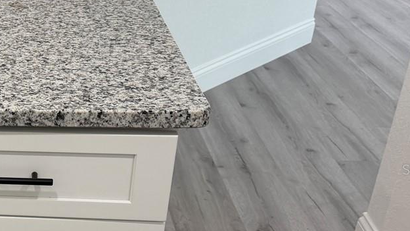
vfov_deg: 17.9
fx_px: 728
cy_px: 169
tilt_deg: -27.6
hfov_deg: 28.1
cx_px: -61
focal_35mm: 67
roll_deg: +3.0
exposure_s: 1/120
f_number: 1.78
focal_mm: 6.76
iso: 100
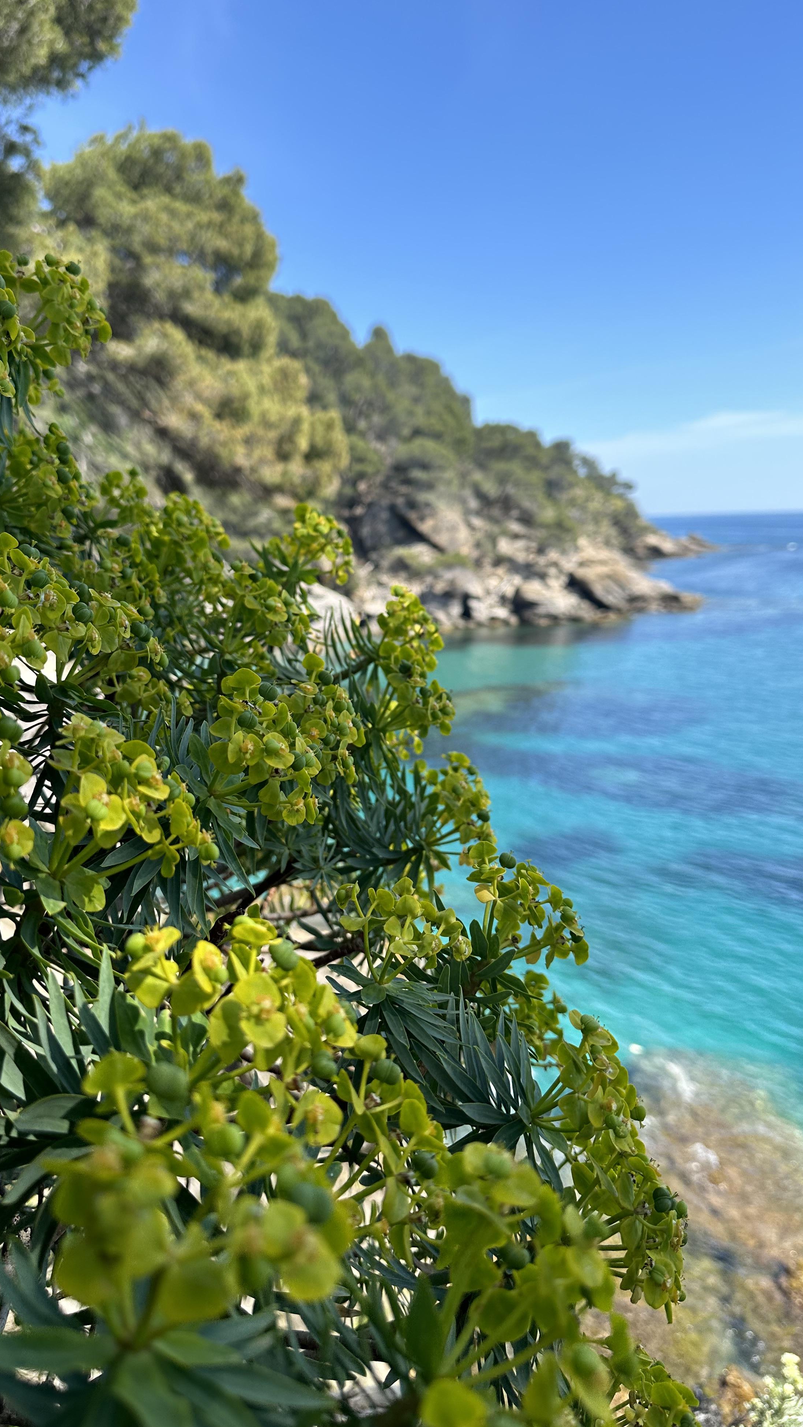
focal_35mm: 27
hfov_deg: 42.7
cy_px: 712
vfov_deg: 69.9
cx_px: 328
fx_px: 1022
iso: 80
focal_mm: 6.86
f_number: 1.78
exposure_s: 1/1949
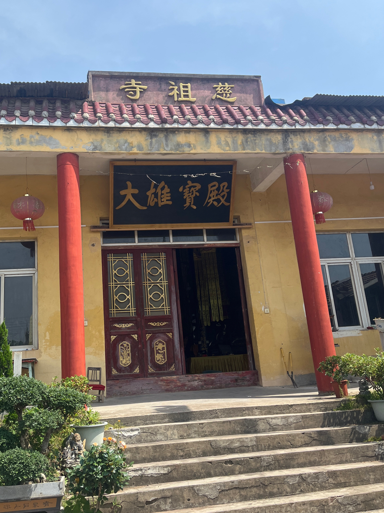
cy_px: 226
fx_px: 503
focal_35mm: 34
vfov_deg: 53.8
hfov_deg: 41.6
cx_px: 152
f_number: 1.6
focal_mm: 5.1
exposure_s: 1/2967
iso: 50
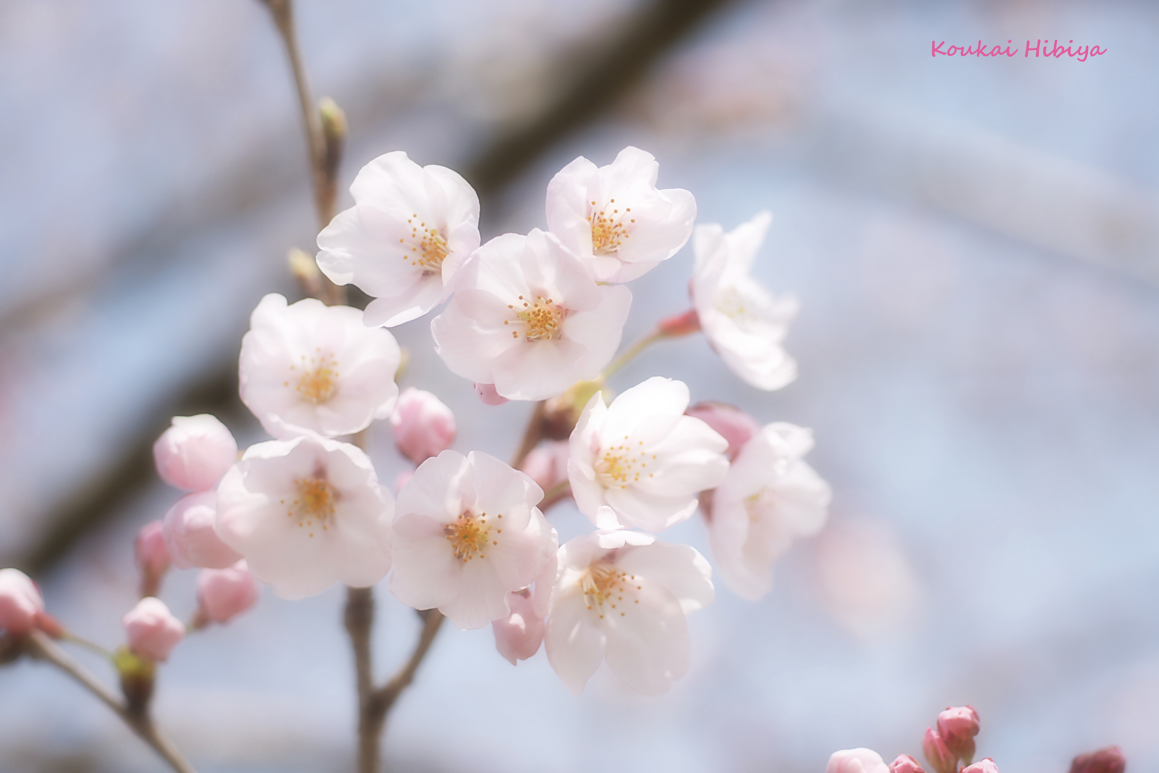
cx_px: 580
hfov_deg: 27.0
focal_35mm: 75
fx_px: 2414
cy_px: 386
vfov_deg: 18.2
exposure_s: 1/250
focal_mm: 50
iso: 100
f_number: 2.8
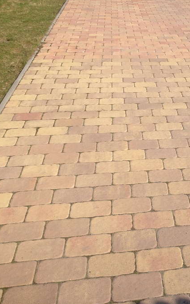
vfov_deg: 39.6
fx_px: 423
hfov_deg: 23.8
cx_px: 205
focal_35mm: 51
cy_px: 154
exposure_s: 1/1493
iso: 50
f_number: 2.4
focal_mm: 4.28
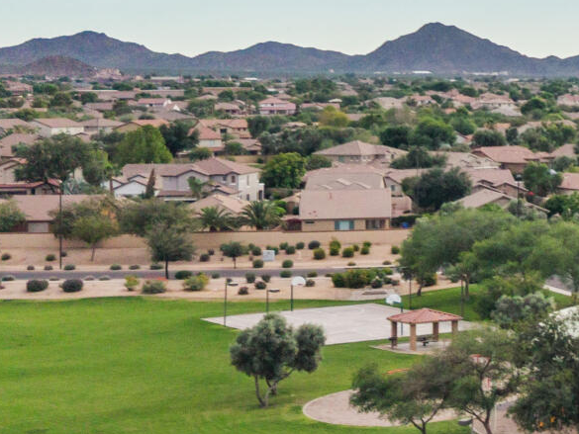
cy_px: 71
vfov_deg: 12.0
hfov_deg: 14.0
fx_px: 2058
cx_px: 1091
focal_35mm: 123
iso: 200
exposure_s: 1/1500
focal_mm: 8.67
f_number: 1.8
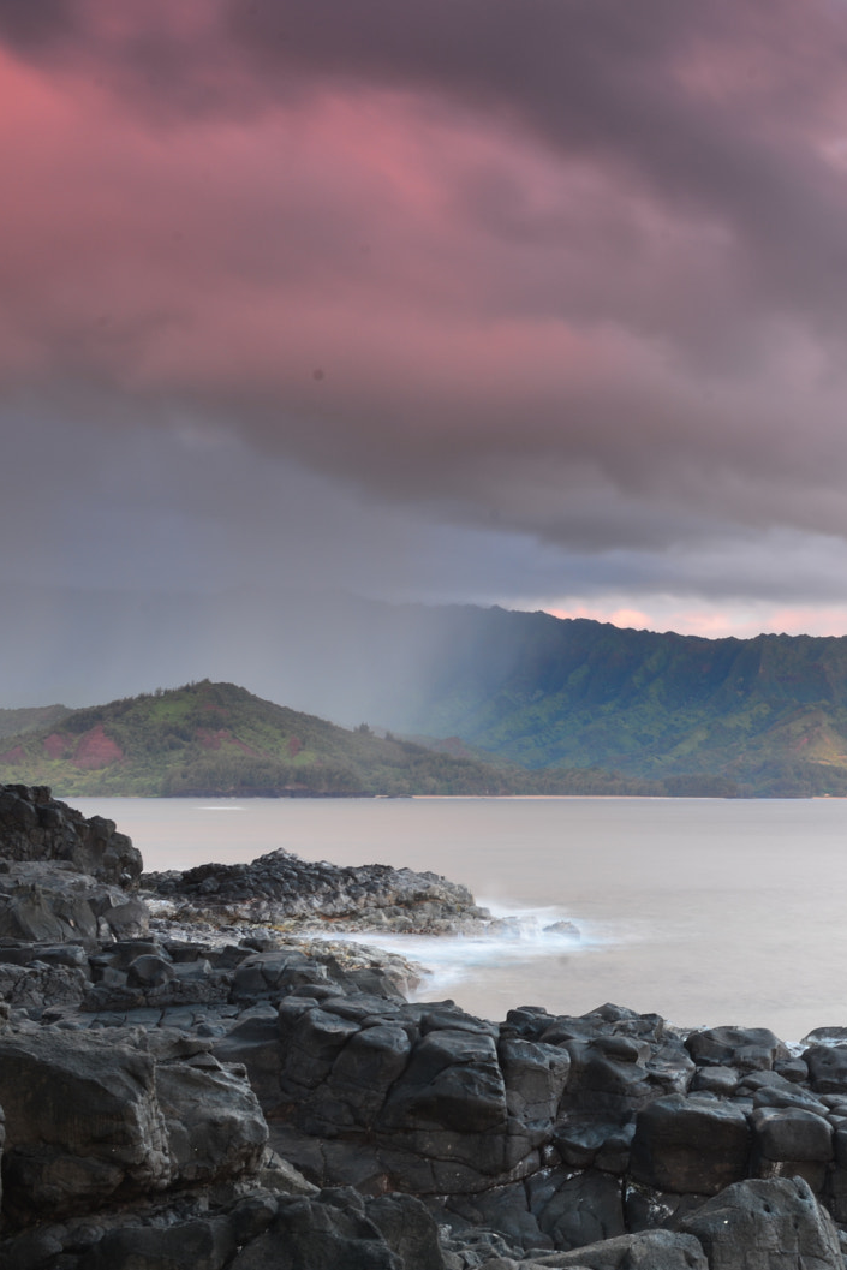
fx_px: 2187
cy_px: 812
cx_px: 890
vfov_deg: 32.2
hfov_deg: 21.0
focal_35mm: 62
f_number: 16
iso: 100
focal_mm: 32
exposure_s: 5
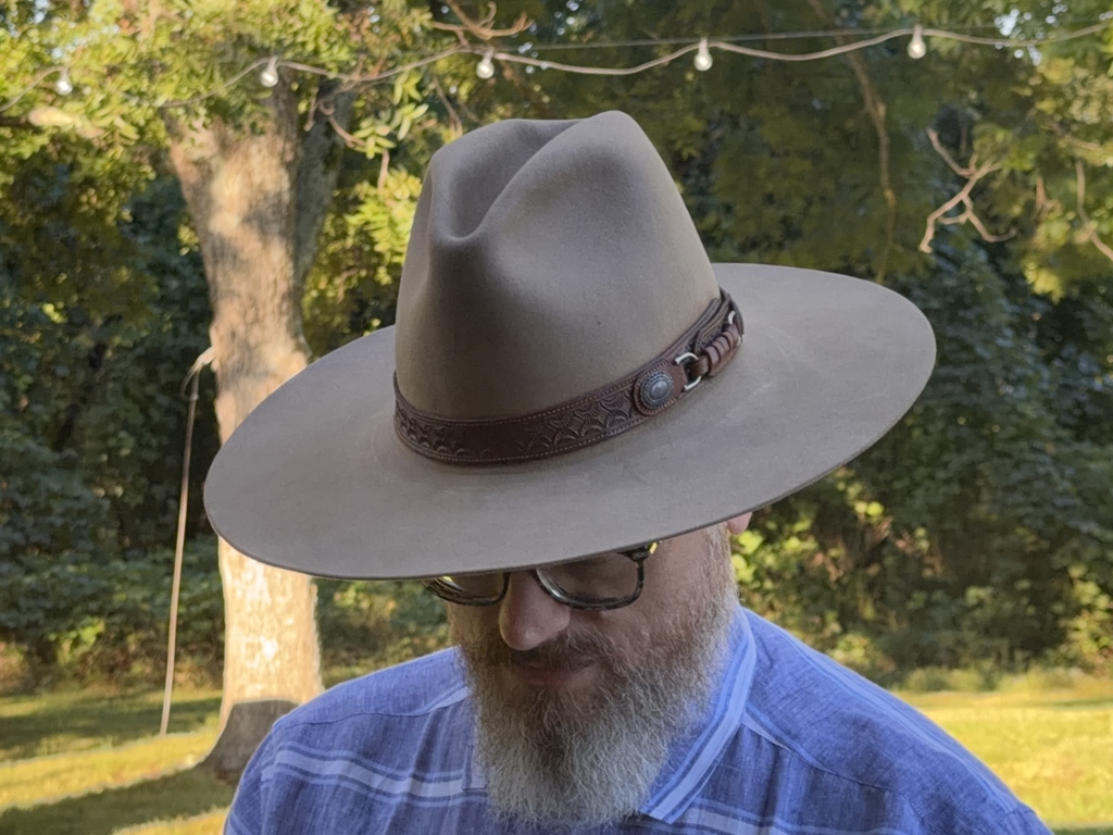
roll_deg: +0.5
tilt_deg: -0.6
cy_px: 418
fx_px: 1543
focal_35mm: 48
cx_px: 556
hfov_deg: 39.7
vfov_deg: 30.3
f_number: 1.78
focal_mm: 6.76
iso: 80
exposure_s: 1/359
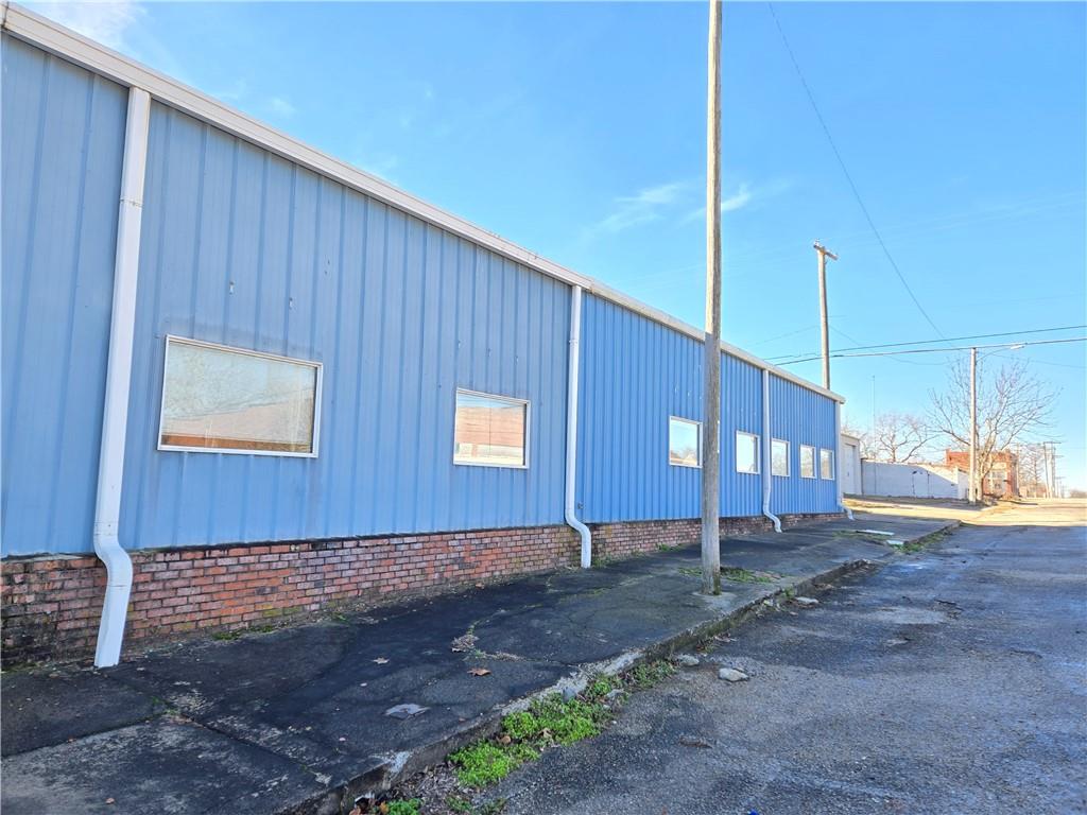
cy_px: 408
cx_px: 544
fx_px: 722
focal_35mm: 23
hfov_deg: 73.9
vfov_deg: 58.9
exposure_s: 1/300
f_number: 1.8
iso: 25
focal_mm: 5.4
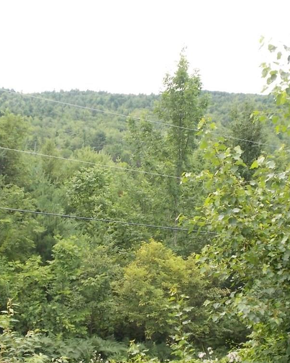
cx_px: 123
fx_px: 708
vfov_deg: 28.7
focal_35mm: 66
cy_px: 183
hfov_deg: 23.1
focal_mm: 9
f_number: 4.5
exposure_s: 1/80
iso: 80
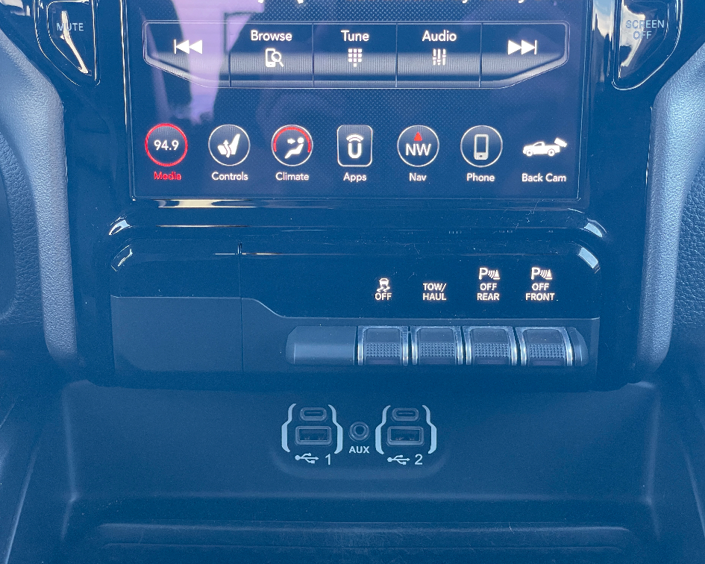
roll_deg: +0.7
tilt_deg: -28.6
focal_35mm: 55
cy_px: 282
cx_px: 343
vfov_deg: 27.6
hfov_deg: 34.1
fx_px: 1148
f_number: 2
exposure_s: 1/66
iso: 200
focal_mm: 6
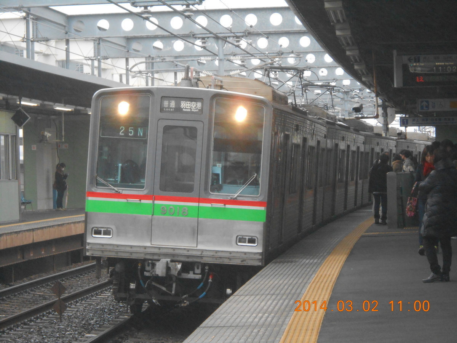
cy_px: 172
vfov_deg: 9.5
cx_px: 228
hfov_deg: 12.7
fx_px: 2060
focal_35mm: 156
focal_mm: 27.6
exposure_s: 1/125
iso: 500
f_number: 6.5
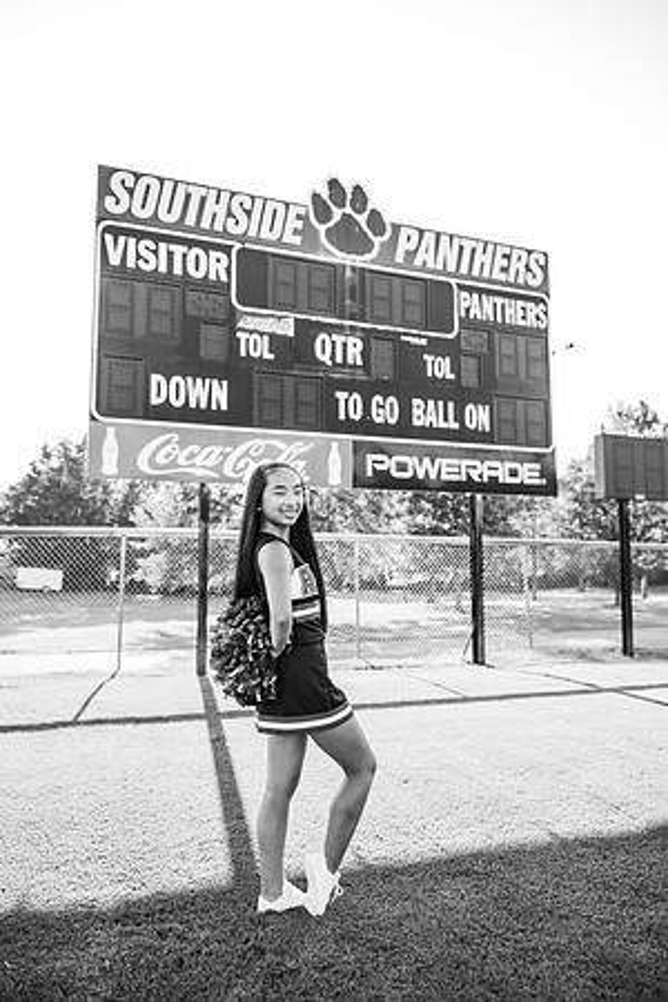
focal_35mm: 24
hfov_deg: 53.1
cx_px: 334
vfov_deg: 73.7
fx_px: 668
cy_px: 501
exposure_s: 1/500
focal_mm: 24
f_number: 2.8
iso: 200
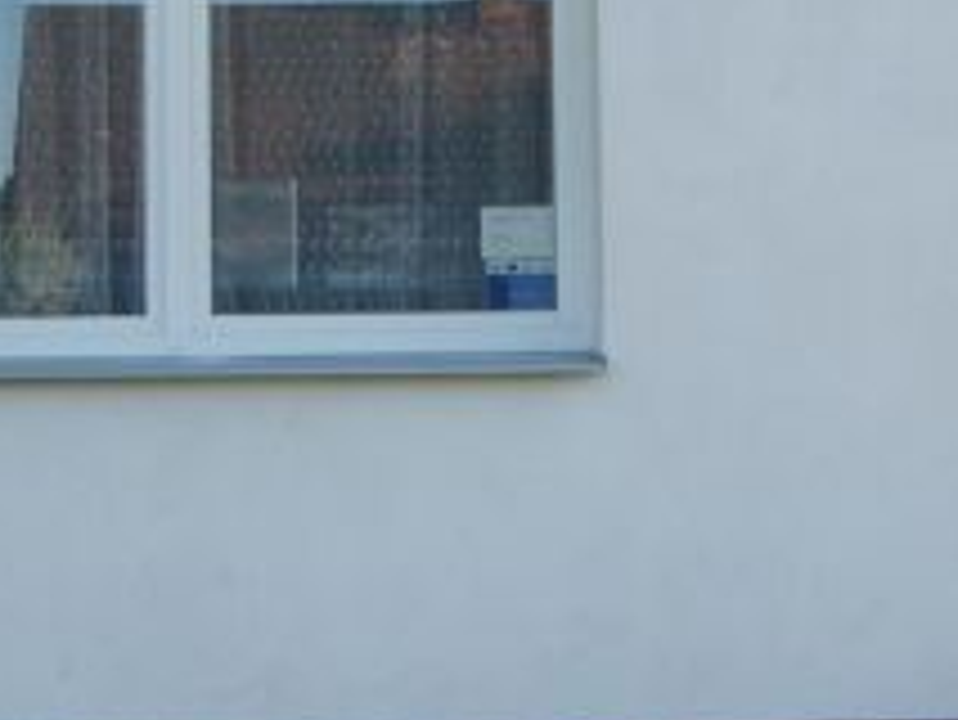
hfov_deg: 23.8
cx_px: 454
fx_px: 2271
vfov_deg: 17.9
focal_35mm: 82
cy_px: 182
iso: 50
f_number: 2.8
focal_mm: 5.8
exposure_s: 1/250
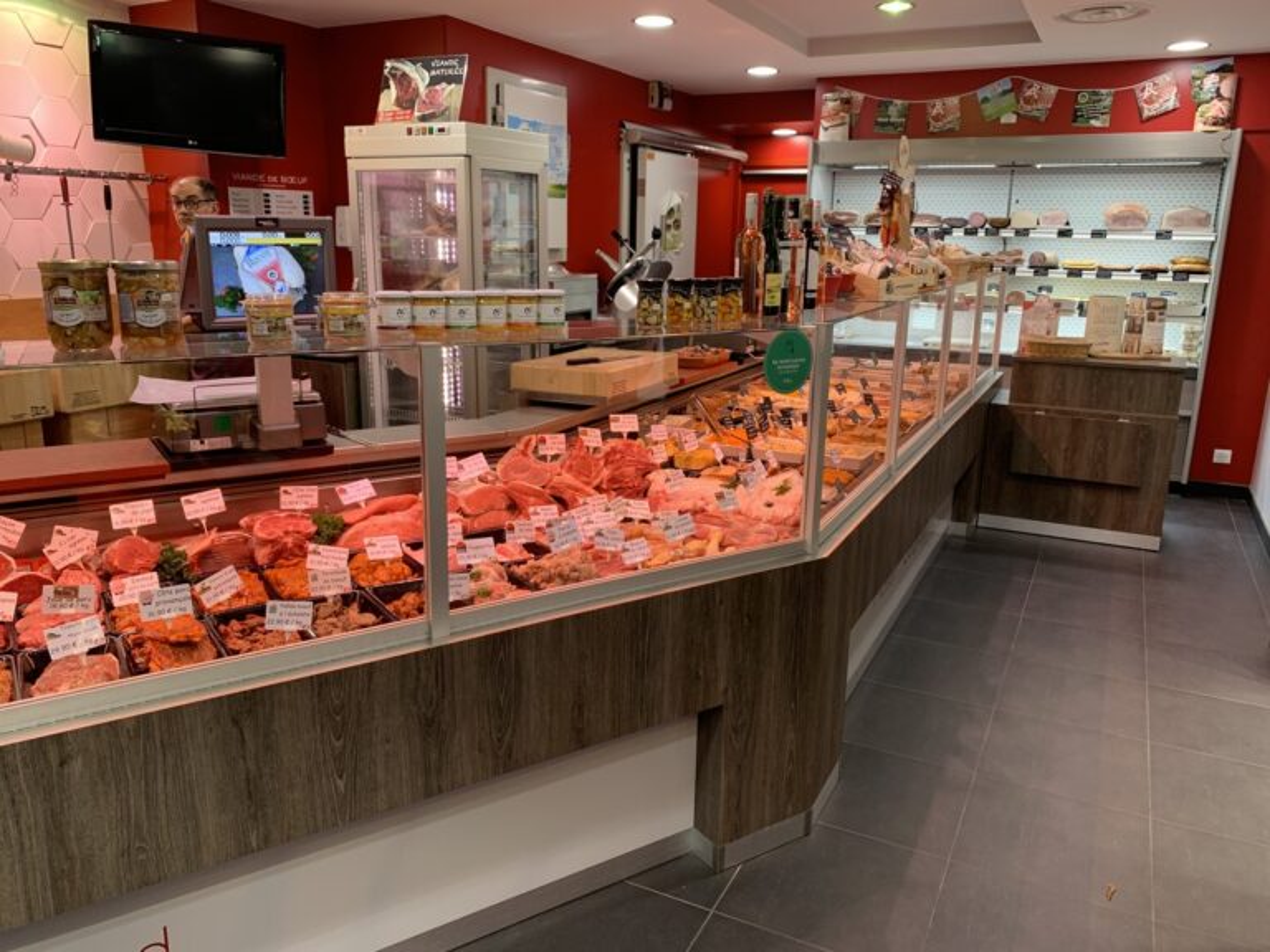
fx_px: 954
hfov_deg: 67.3
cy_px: 476
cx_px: 635
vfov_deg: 53.1
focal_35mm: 26
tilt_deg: -13.0
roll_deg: -2.5
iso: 50
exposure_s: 1/50
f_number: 1.8
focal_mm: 4.25
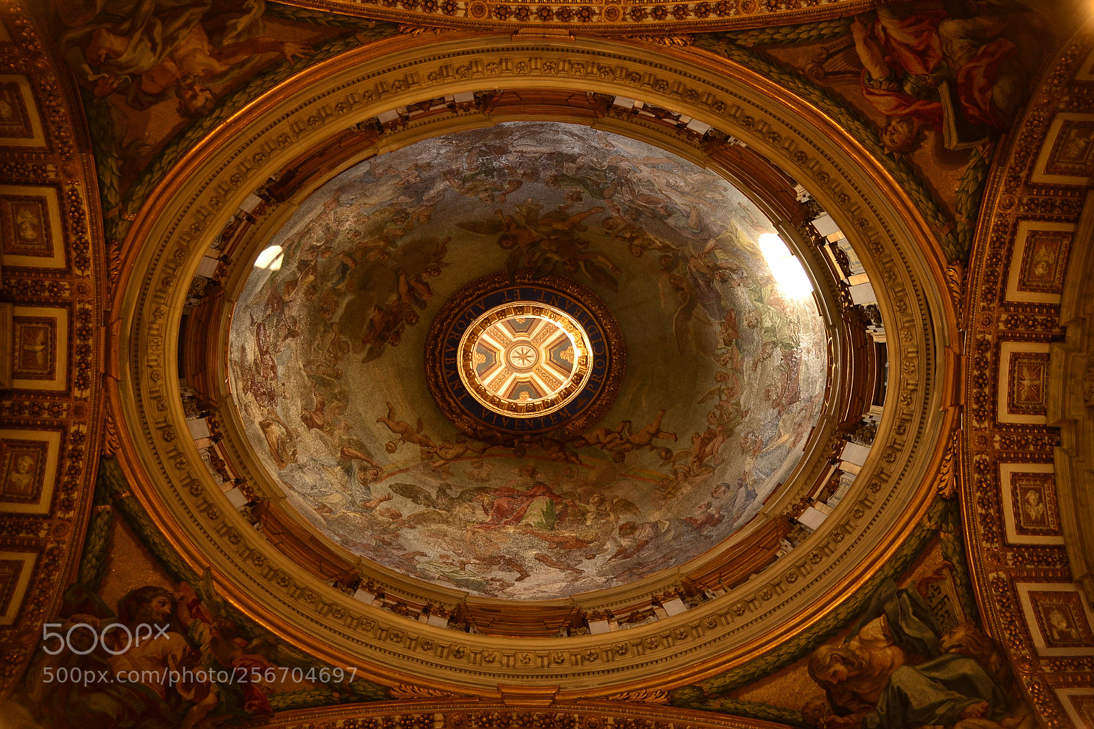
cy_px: 364
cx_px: 547
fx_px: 1322
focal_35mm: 44
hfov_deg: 45.0
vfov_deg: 30.8
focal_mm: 29
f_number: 4.5
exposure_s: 1/20
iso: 400
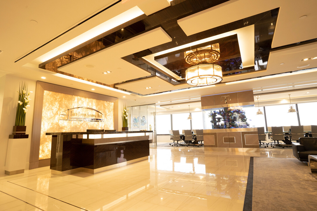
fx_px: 159
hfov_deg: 90.0
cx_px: 158
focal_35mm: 18
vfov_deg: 67.4
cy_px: 106
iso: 1600
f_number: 9
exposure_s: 1/30
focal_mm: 18
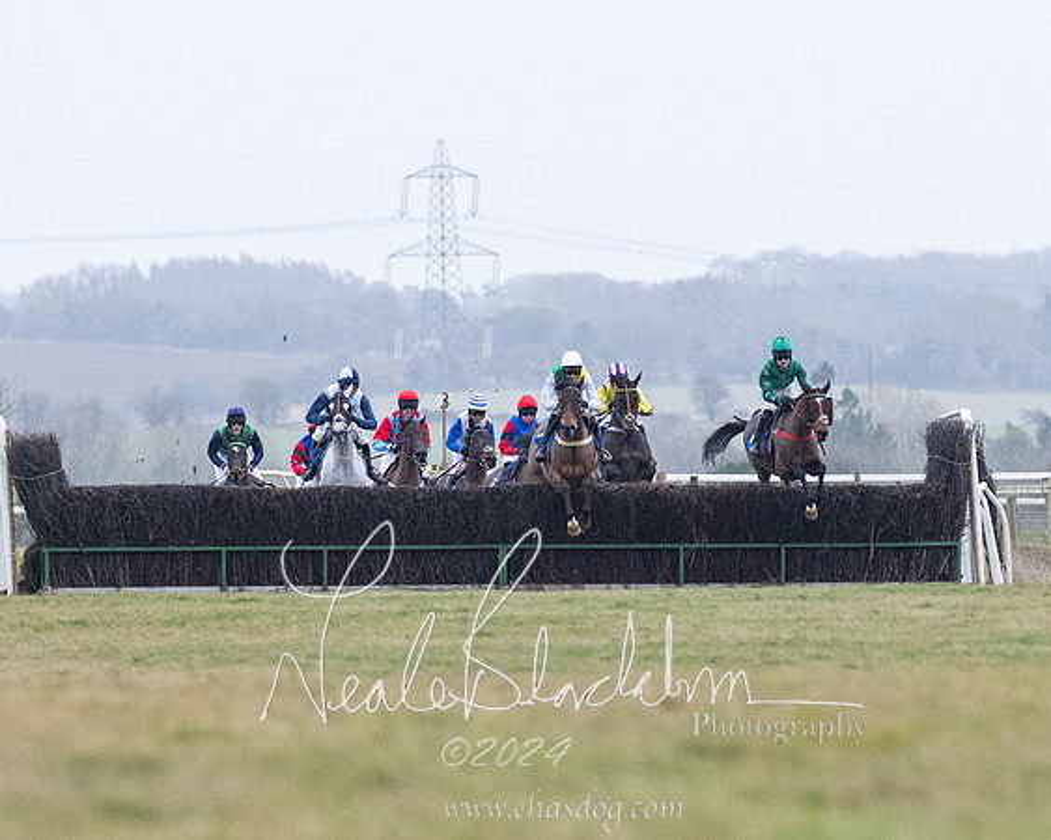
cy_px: 667
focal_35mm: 602
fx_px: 18710
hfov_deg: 3.2
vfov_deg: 2.6
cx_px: 702
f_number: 4
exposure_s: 1/1000
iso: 1250
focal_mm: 200
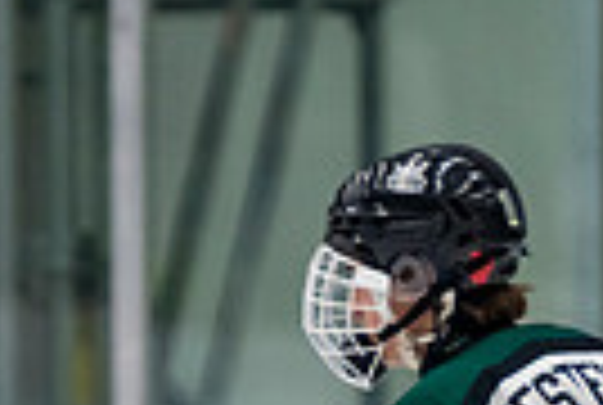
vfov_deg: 1.2
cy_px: 668
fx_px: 18701
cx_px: 542
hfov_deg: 1.8
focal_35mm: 1114
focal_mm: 180
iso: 2000
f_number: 3.2
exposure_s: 1/640
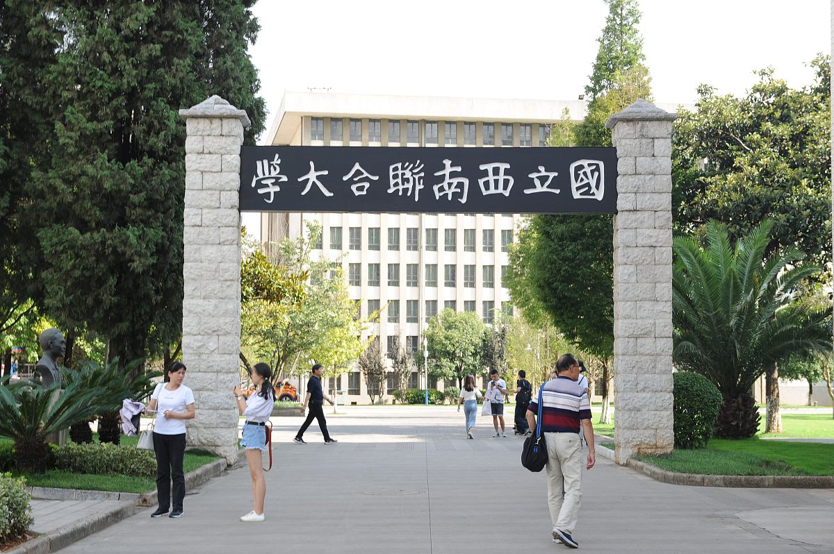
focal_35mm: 70
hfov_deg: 28.9
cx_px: 417
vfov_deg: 19.4
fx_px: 1620
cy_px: 277
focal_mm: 70
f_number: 8
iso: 200
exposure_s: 1/100
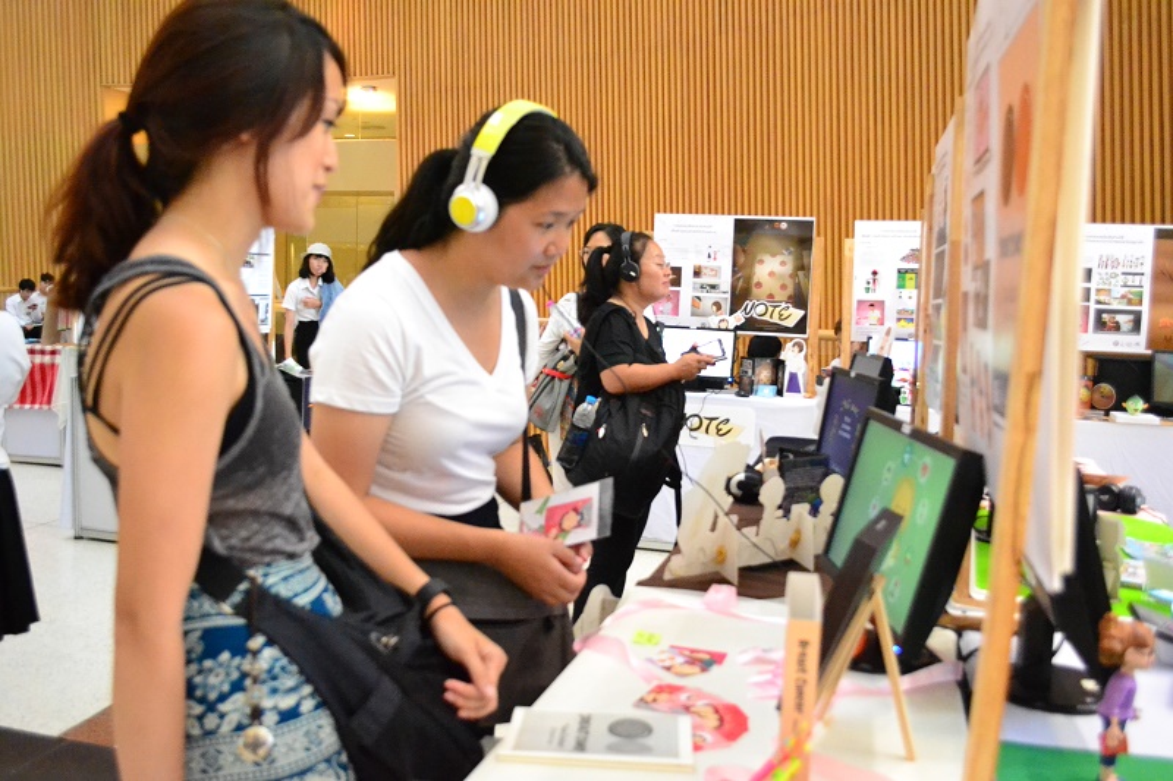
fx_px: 1075
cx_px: 586
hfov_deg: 57.2
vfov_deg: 40.0
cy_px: 390
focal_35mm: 33
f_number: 4.5
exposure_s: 1/80
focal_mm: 22
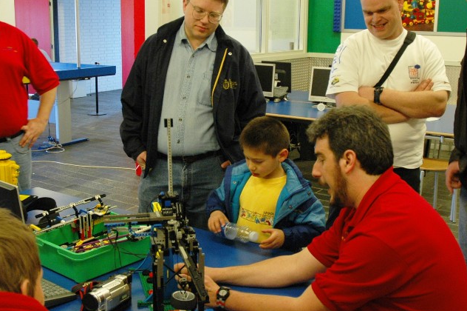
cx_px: 207
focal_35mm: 45
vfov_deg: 29.8
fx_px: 583
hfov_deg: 43.6
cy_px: 140
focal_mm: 18
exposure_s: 1/40
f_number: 3.5
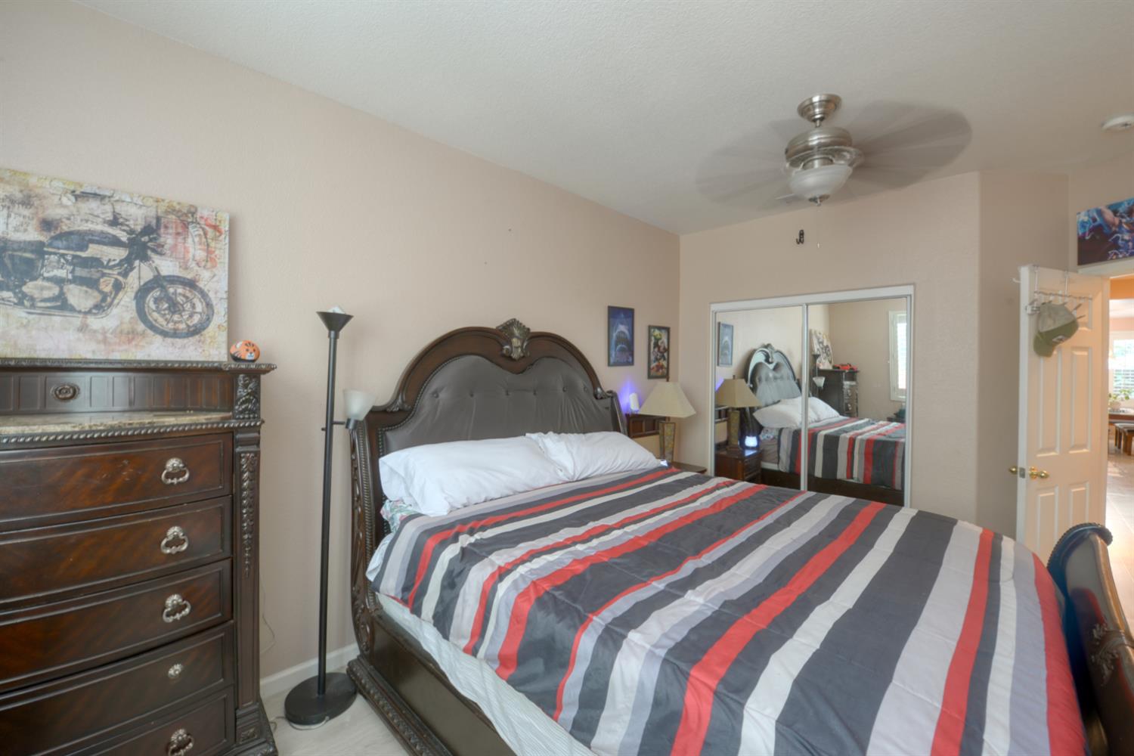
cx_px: 567
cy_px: 378
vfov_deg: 81.2
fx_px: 441
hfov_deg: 104.3
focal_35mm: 14
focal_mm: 14
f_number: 10
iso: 400
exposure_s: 1/1.6
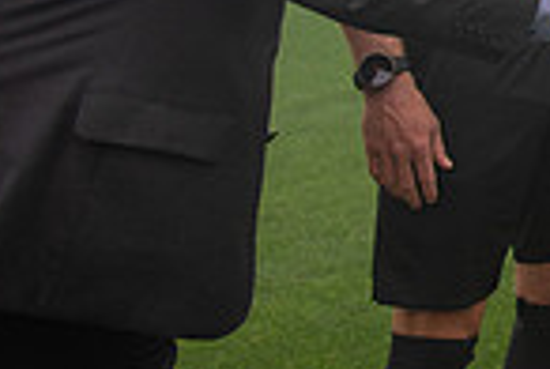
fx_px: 1699
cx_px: 1066
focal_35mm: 111
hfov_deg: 15.2
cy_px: -171
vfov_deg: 11.9
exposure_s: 1/640
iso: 500
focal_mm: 28
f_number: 3.5
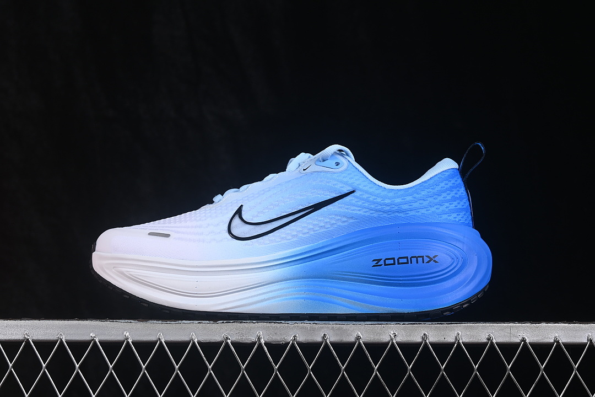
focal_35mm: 75
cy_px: 198
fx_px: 1239
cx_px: 298
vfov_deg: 18.2
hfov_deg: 27.0
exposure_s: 1/60
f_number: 8
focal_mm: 50
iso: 160
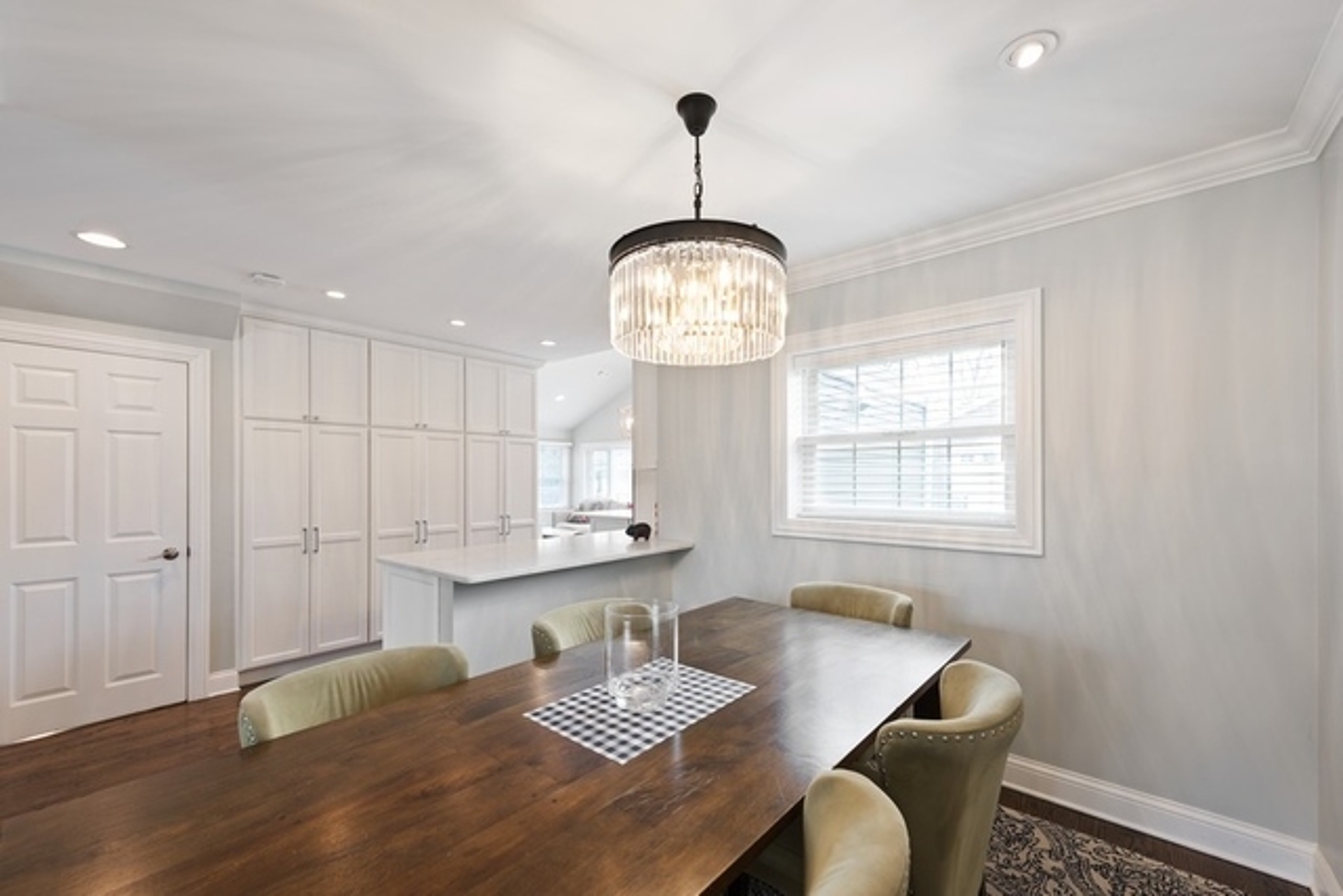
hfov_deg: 104.2
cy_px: 448
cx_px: 672
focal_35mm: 14
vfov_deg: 81.2
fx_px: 522
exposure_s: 1/3
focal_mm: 14
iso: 200
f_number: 8
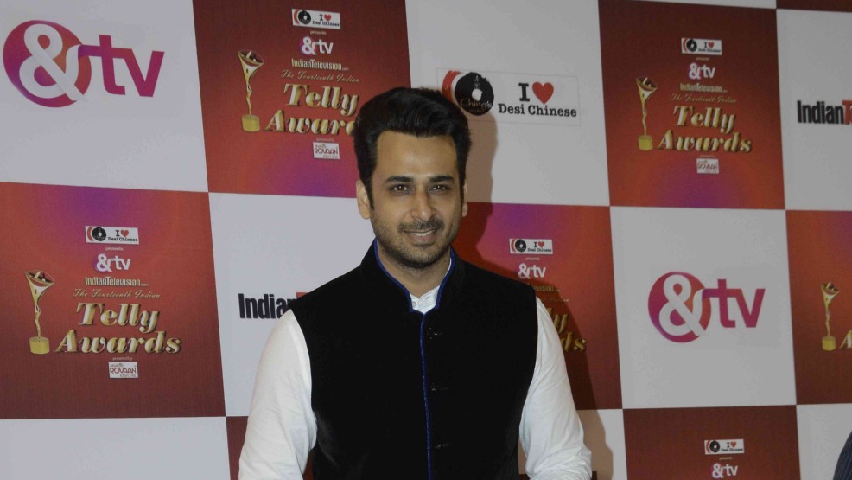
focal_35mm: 84
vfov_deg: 13.9
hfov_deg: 25.4
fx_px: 1893
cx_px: 429
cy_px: 611
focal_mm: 35
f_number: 8
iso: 800
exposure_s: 1/160
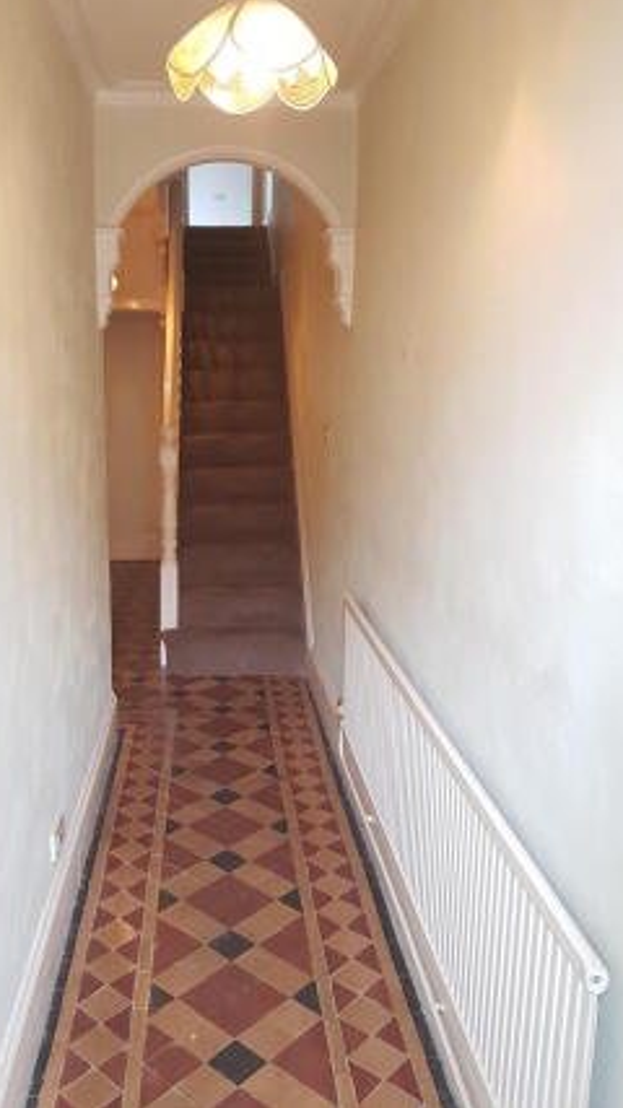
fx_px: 852
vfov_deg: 66.1
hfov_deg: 39.8
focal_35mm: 29
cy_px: 546
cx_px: 226
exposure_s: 1/25
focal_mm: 4.2
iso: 200
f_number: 1.7
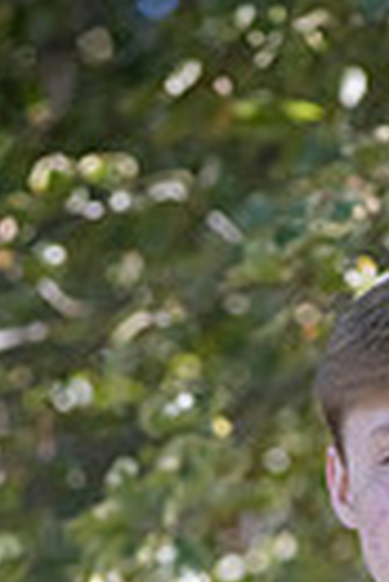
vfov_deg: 4.4
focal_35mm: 467
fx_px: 7549
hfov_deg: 2.9
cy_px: 963
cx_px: 456
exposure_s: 1/800
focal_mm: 135
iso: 800
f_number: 4.5
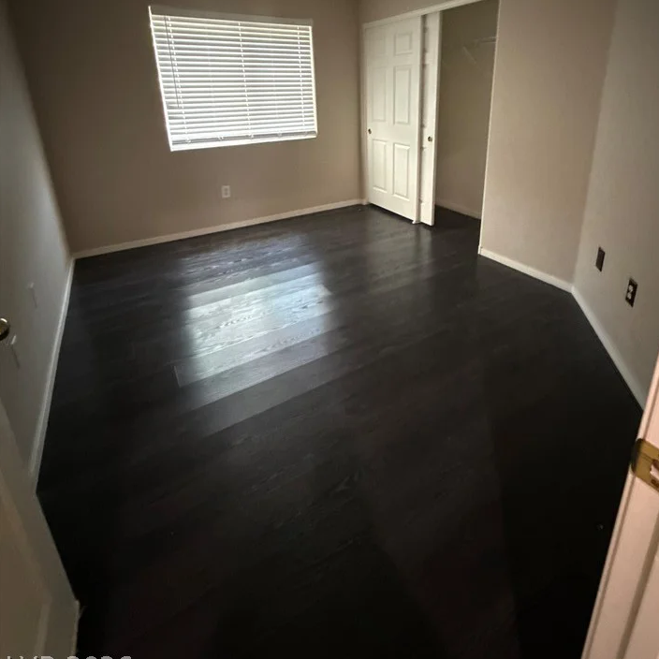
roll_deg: +1.1
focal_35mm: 18
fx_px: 388
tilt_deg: -16.5
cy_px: 209
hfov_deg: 80.6
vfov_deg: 77.6
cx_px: 358
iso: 800
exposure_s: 1/60
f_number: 2.2
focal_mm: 2.22
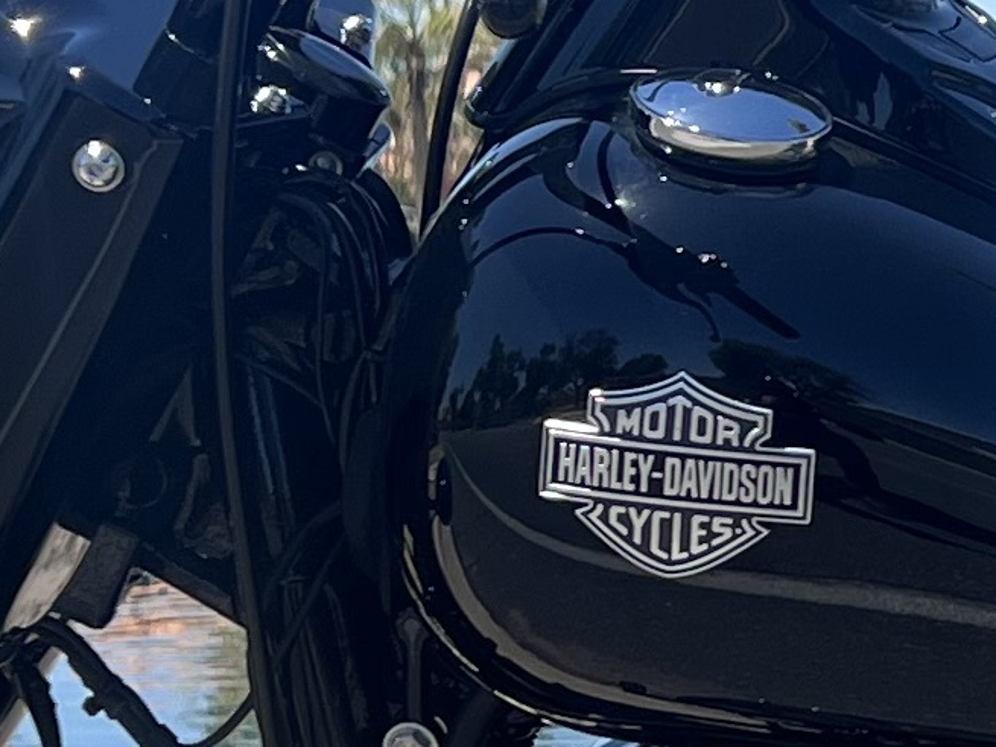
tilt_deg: -5.2
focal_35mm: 160
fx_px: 4603
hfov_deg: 11.7
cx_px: 1550
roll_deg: +1.6
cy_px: 622
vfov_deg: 9.2
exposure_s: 1/2841
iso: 50
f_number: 1.5
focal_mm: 5.7
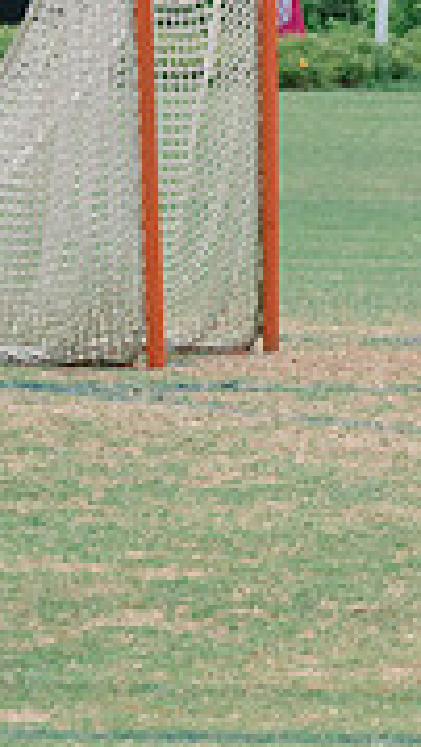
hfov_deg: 2.2
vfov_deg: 4.0
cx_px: 1838
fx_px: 10573
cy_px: 81
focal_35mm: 534
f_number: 8
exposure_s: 1/1000
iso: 400
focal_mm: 102
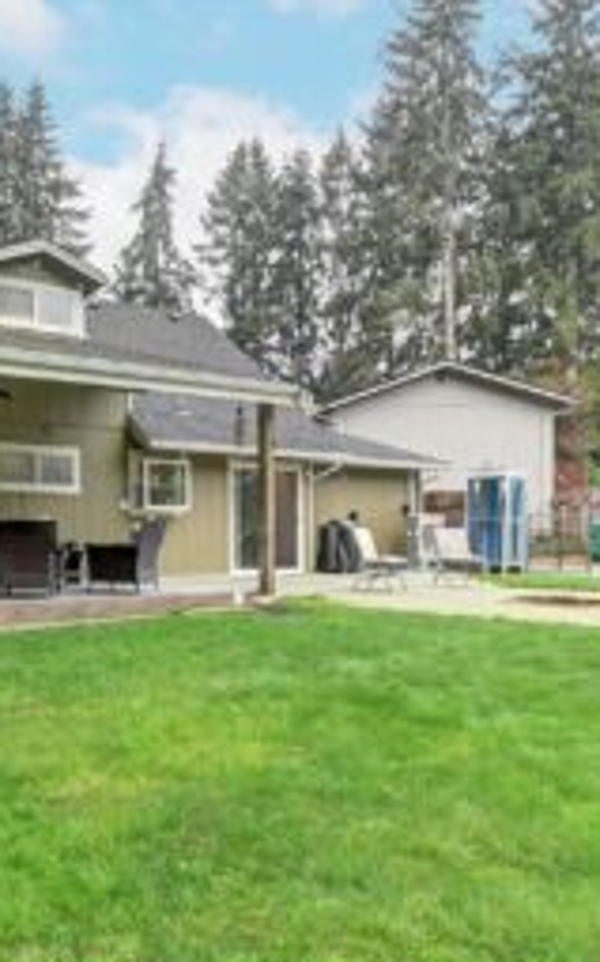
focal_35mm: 24
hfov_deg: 48.6
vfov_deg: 74.8
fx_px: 629
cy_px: 496
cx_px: 136
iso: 500
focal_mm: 10
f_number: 11
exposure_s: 1/5
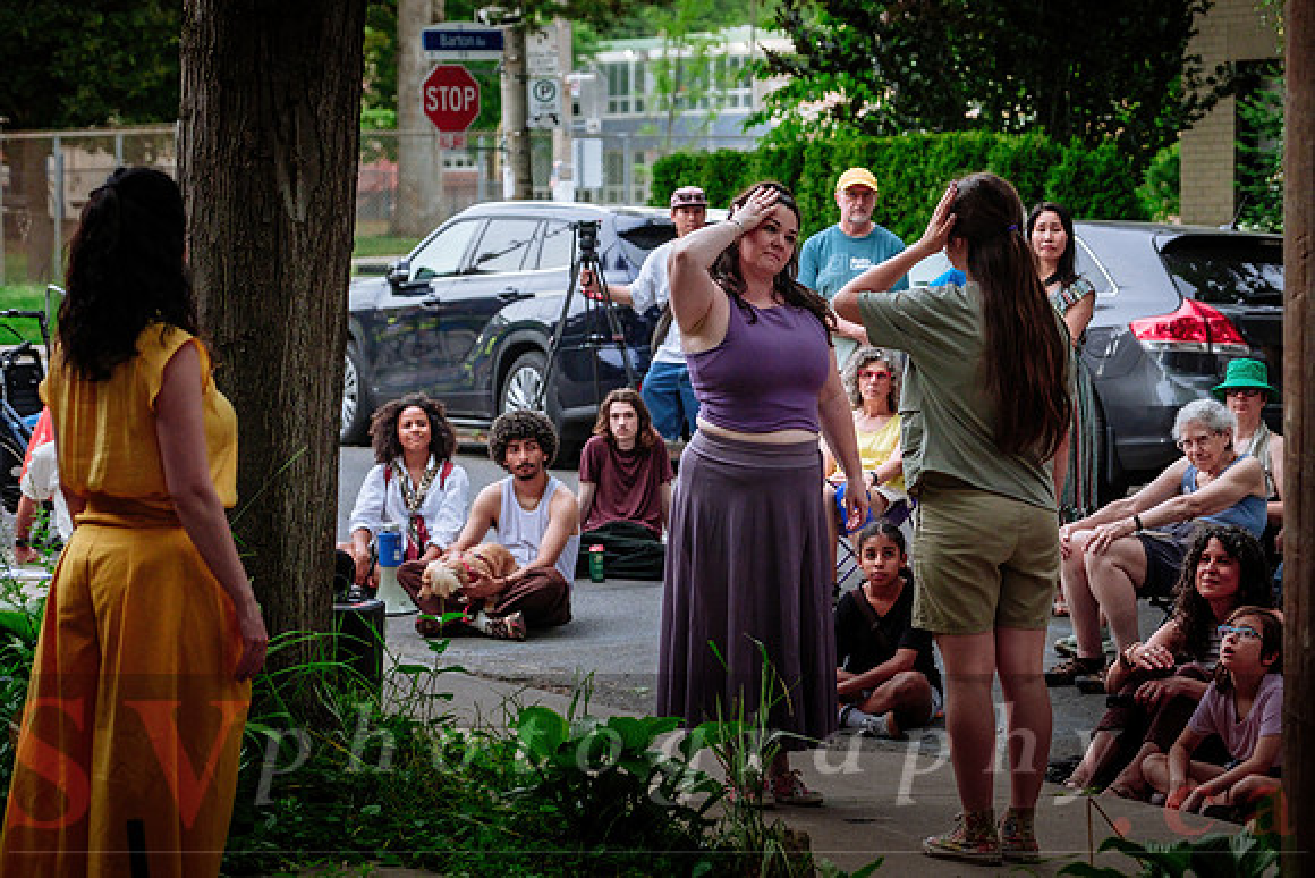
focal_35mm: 110
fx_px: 4001
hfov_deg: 18.7
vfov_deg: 12.5
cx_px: 758
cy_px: 372
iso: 1600
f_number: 2.8
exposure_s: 1/250
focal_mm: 63.4
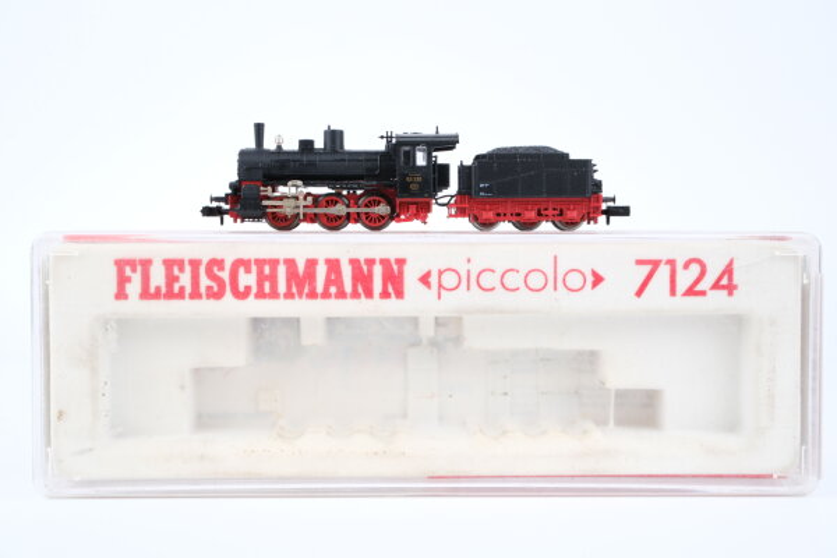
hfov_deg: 43.6
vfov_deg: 29.9
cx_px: 418
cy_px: 279
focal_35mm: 45
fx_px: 1046
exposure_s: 1/125
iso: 400
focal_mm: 30
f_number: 8
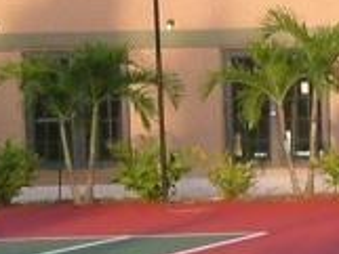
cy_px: 220
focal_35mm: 267
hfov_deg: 6.9
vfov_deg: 5.6
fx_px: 2617
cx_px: 849
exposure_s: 1/113
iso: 50
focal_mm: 8.7
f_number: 5.1
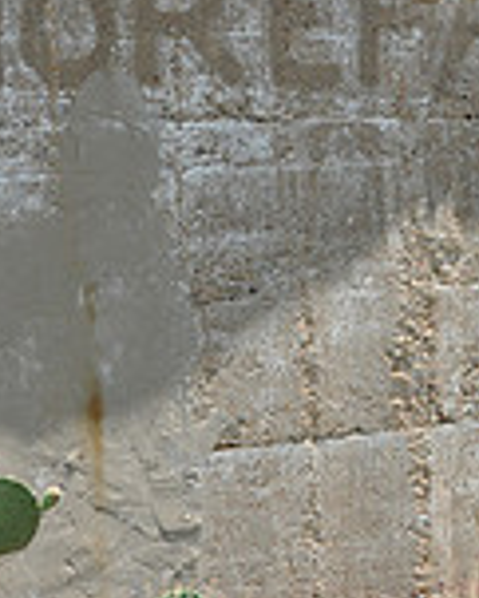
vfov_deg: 10.4
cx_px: 546
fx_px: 3240
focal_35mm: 183
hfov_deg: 8.4
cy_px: -85
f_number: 7.1
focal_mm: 34
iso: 200
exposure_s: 1/200
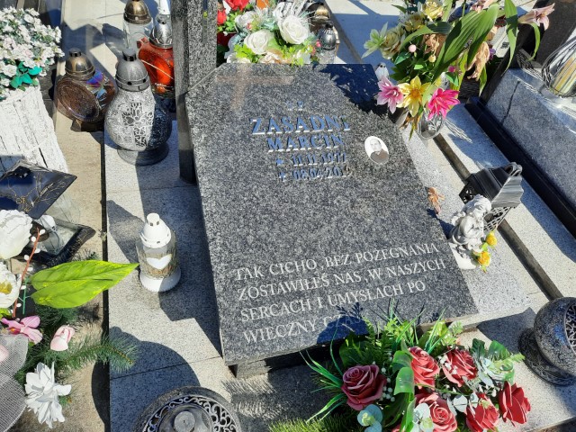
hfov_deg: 69.4
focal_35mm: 25
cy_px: 216
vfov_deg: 54.9
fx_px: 416
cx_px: 288
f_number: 2
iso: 32
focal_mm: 4.6
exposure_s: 1/782
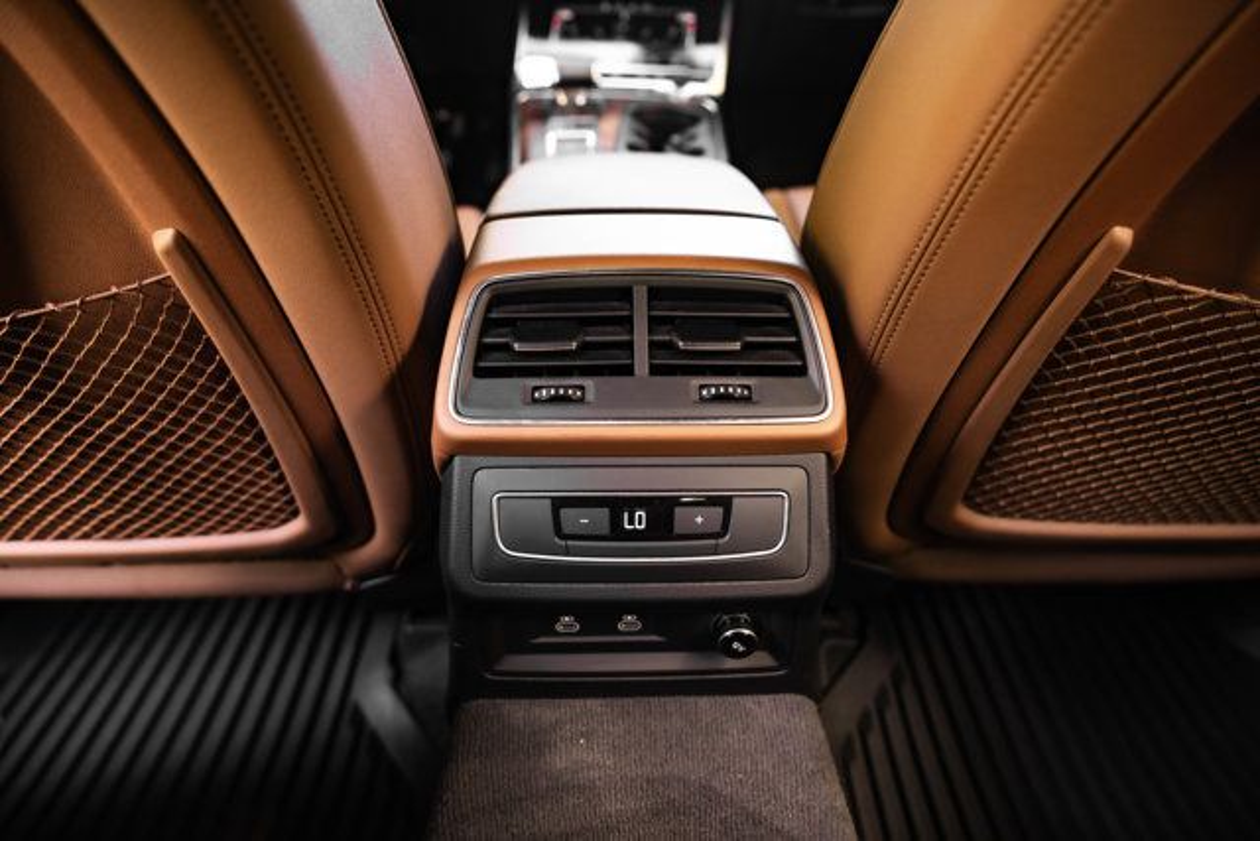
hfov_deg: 73.7
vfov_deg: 53.2
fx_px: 840
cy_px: 420
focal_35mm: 24
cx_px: 630
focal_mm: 24
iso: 640
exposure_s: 1/200
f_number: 2.8
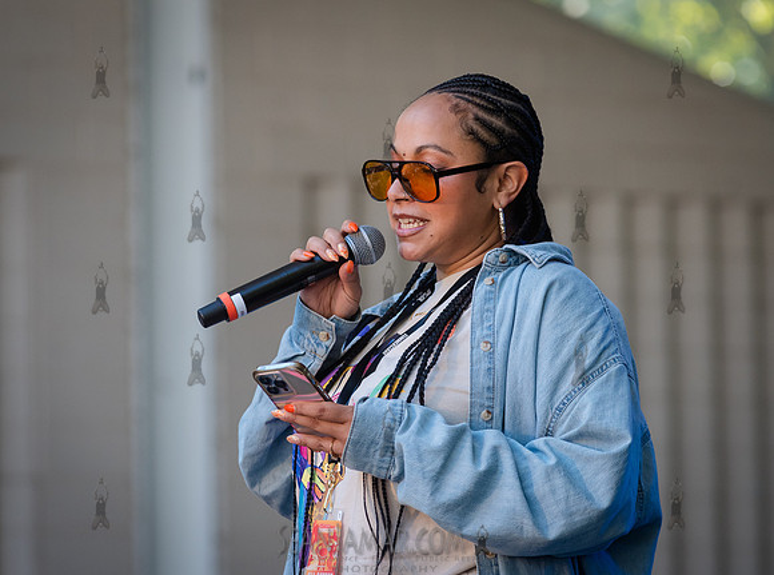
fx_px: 5123
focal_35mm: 230
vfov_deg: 6.4
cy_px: 227
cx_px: 433
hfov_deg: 8.6
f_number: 5
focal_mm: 170
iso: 1000
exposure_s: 1/500
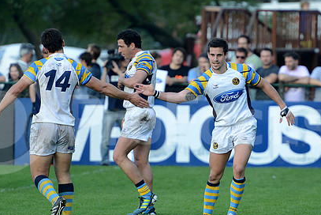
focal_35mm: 399
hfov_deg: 5.2
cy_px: 118
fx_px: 3560
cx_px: 133
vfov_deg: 3.5
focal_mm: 280
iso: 640
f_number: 4
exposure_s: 1/500
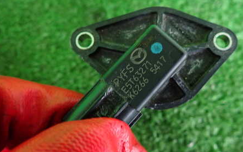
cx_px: 150
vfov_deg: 35.3
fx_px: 238
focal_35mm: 36
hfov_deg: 53.5
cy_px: 66
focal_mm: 4.5
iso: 500
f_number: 2
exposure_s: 1/30
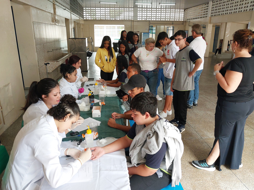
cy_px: 95
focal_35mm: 30
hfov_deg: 60.0
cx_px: 127
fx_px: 220
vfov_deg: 46.8
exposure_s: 1/120
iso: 100
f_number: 1.8
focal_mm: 4.6
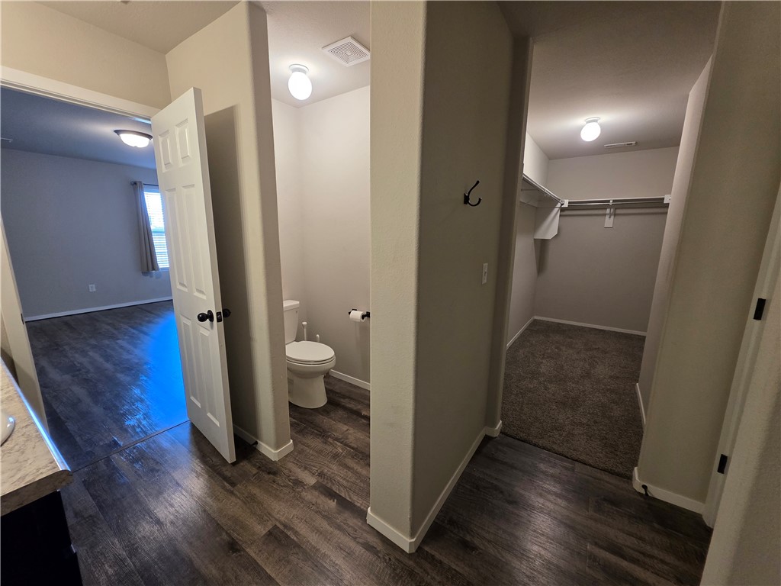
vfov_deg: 89.9
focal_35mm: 13
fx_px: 293
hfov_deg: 106.2
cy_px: 293
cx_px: 390
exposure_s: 1/120
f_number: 1.9
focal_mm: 2.2
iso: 250
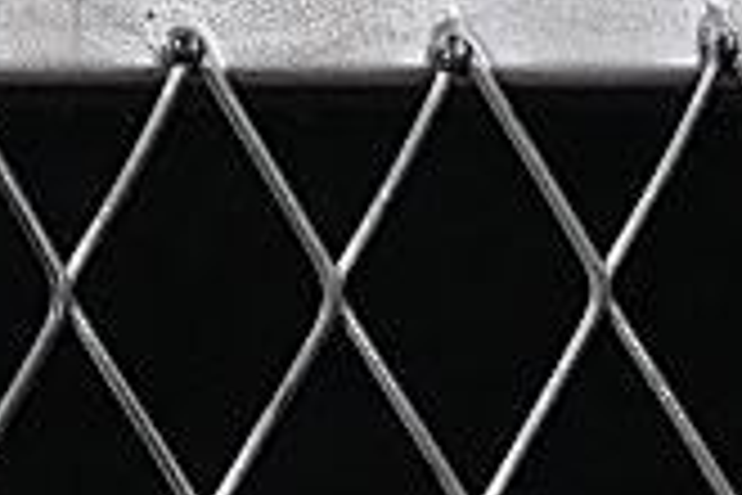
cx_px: -1592
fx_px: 10119
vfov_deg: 2.8
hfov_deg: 4.0
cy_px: -1120
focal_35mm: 491
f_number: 8
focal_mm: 50
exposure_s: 1/80
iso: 160
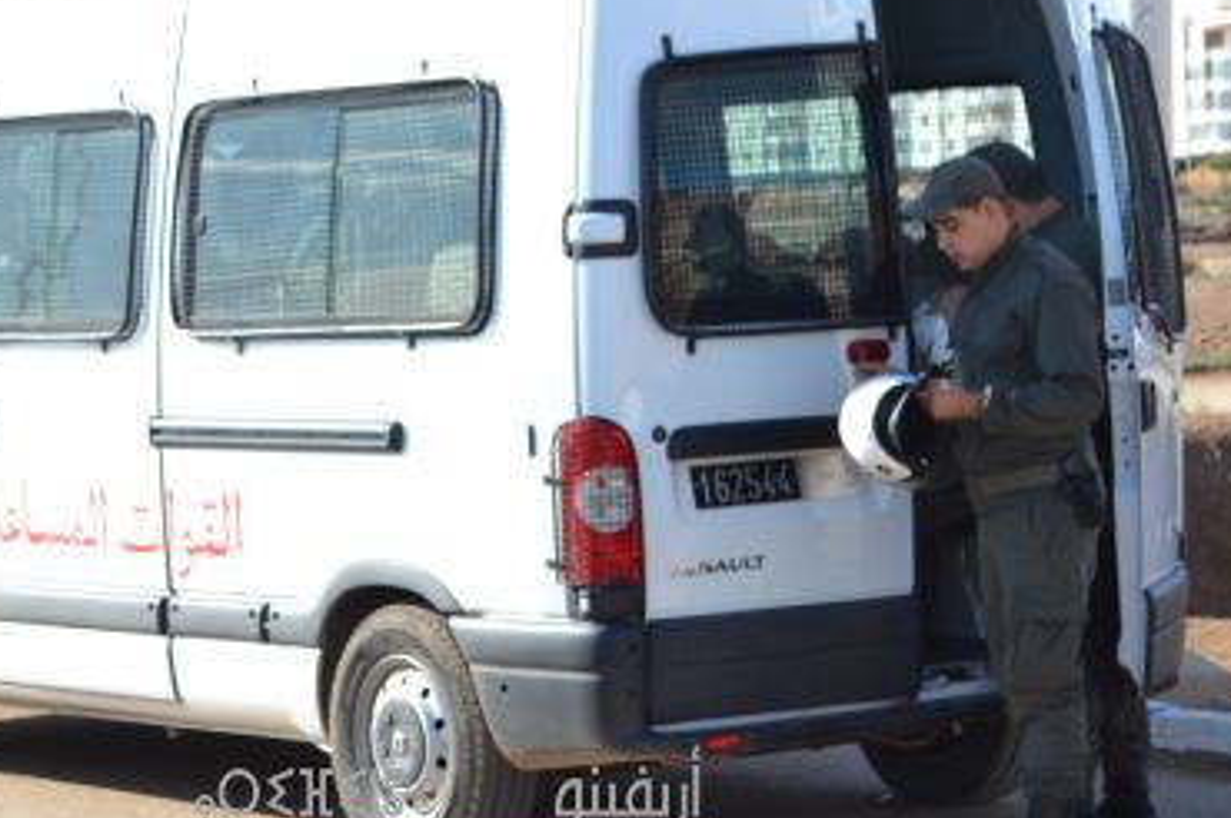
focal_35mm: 135
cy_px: 389
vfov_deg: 10.1
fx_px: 4612
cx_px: 456
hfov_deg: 15.2
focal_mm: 52
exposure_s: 1/250
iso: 100
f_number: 8
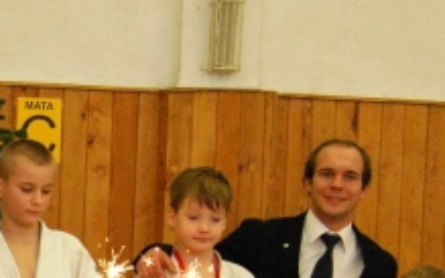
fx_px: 1383
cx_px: -51
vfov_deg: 11.1
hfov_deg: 17.6
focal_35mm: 114
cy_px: 386
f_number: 5
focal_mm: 26
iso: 1600
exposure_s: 1/80
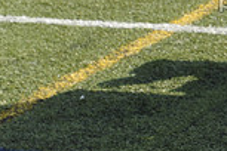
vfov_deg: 5.2
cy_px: -53
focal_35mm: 265
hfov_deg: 7.6
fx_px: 1671
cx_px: 369
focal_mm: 70
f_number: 8
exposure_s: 1/200
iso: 200
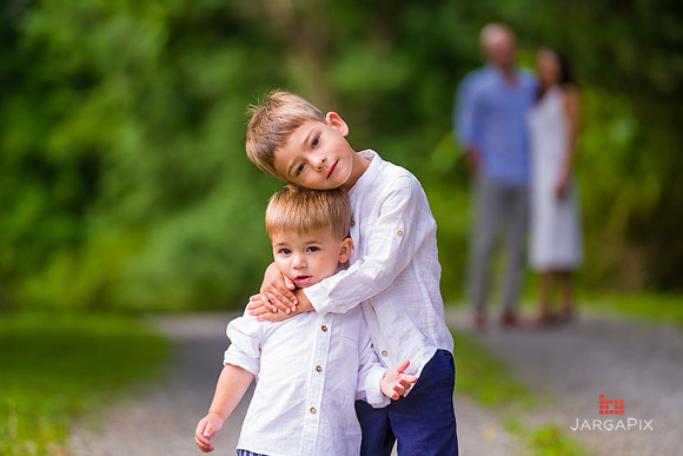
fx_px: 3795
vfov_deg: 6.9
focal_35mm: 200
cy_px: 228
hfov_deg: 10.3
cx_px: 342
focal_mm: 200
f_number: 4
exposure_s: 1/640
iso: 200
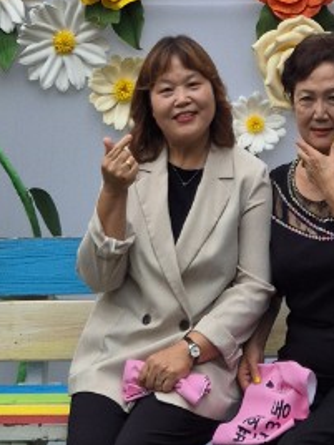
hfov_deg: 13.4
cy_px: -304
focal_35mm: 110
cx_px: 264
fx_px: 1415
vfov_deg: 15.8
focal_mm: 5.4
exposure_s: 1/1111
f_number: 1.8
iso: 25
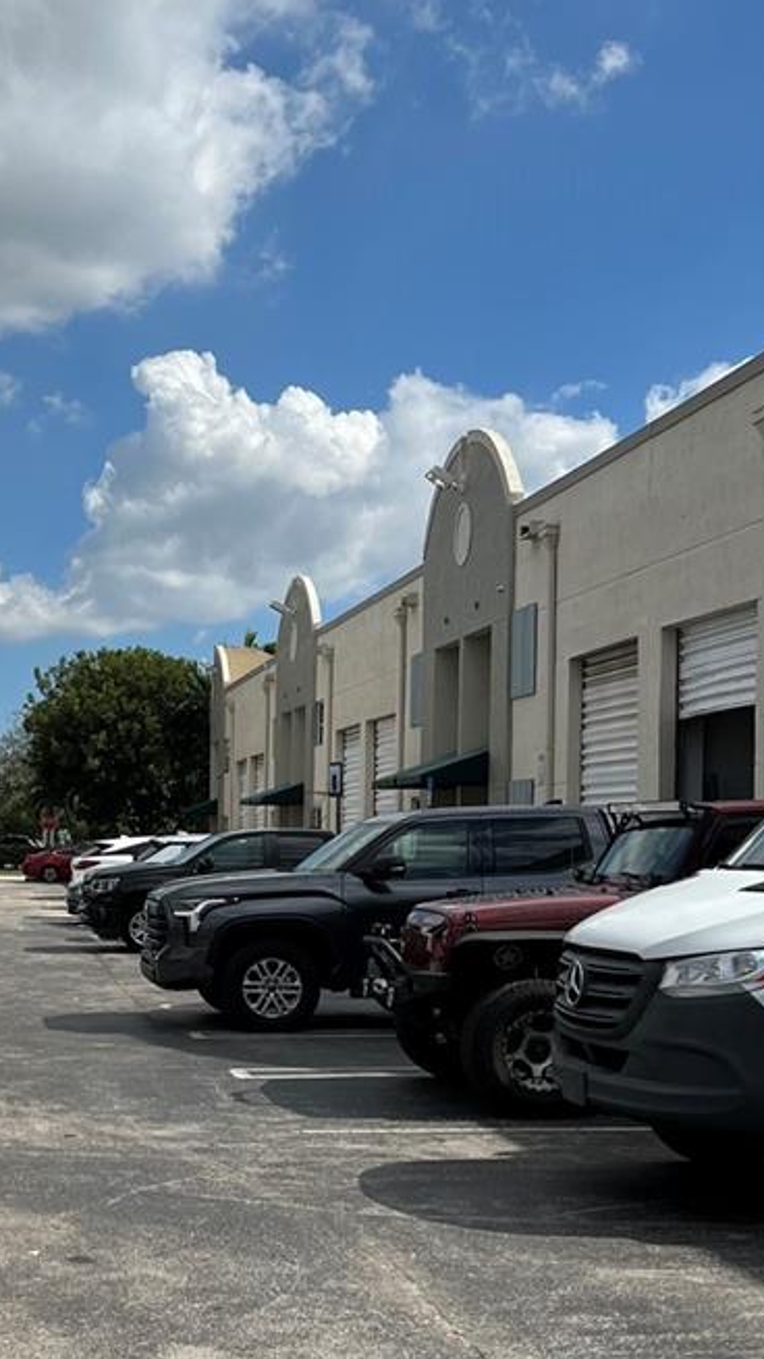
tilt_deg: +1.8
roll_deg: -3.9
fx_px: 1872
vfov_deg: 39.7
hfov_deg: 21.8
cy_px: 815
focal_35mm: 52
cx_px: -81
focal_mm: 5.7
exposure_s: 1/8000
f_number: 1.5
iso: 50
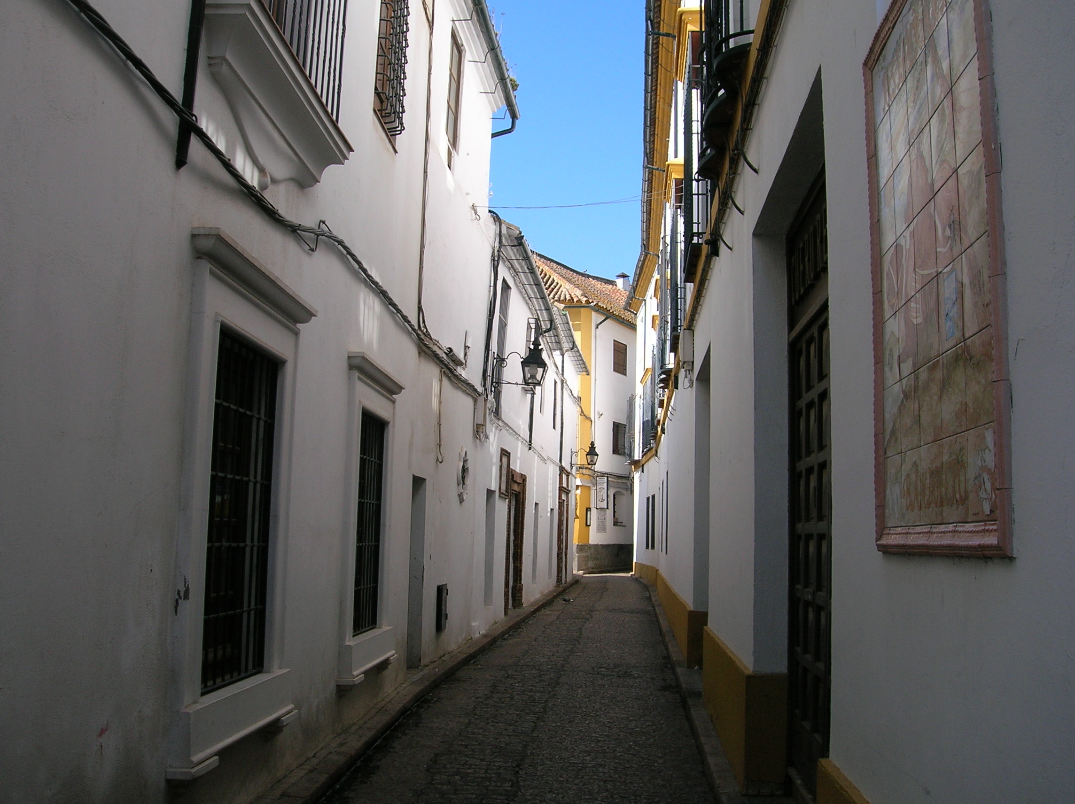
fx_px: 1055
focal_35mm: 34
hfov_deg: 54.0
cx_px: 538
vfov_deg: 41.7
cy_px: 402
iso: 50
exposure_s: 1/243
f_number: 4.9
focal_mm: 5.7
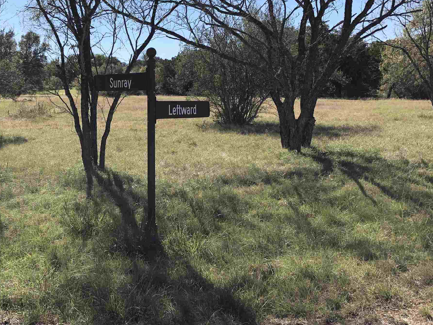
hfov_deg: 39.0
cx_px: 132
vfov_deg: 30.2
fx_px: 600
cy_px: 133
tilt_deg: -4.6
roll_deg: +0.8
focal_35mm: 48
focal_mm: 3.99
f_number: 1.8
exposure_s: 1/1621
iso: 20
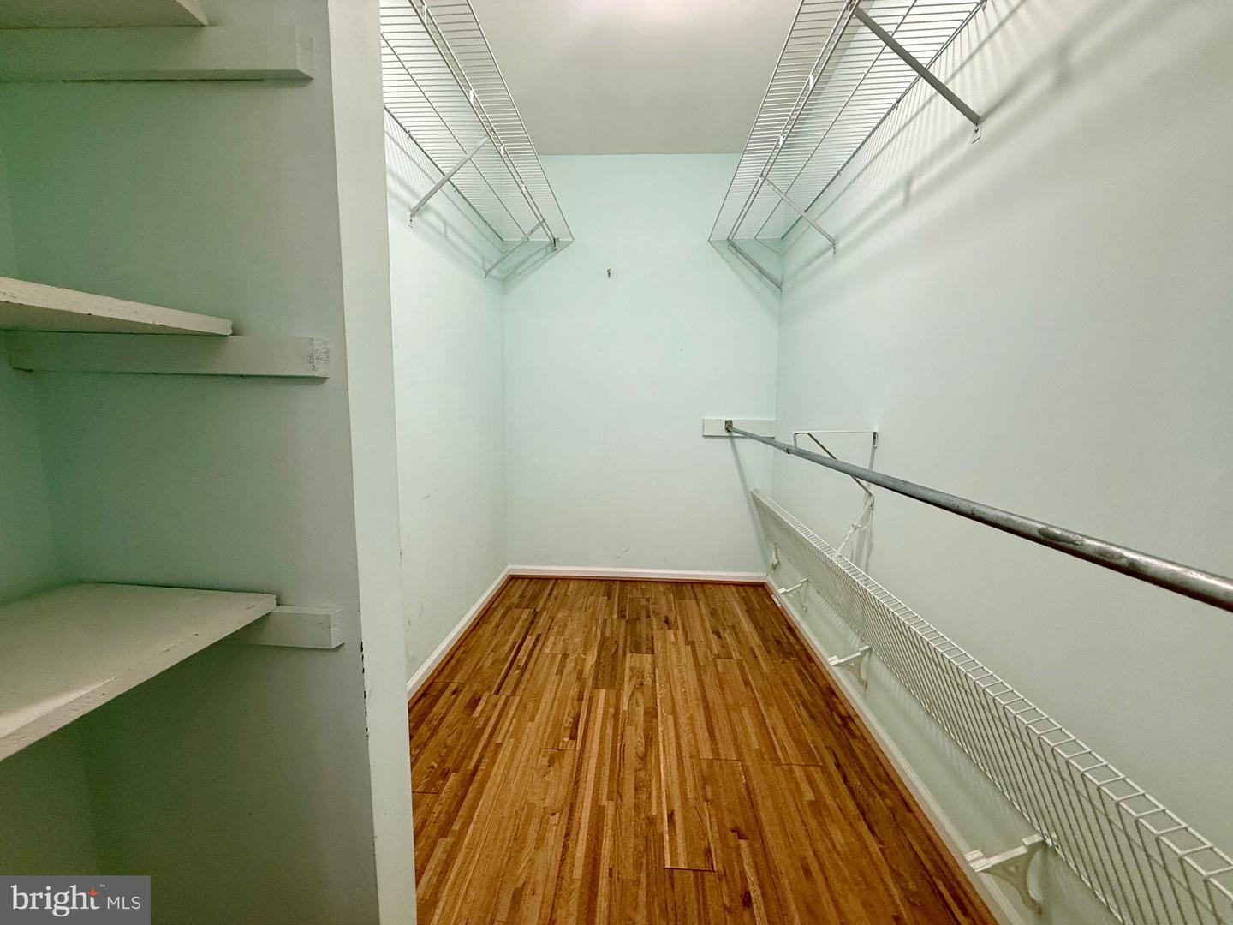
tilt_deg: -6.4
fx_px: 499
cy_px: 462
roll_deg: +0.1
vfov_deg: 85.7
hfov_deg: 102.1
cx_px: 616
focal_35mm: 14
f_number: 2.2
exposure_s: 1/60
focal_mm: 2.22
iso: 200
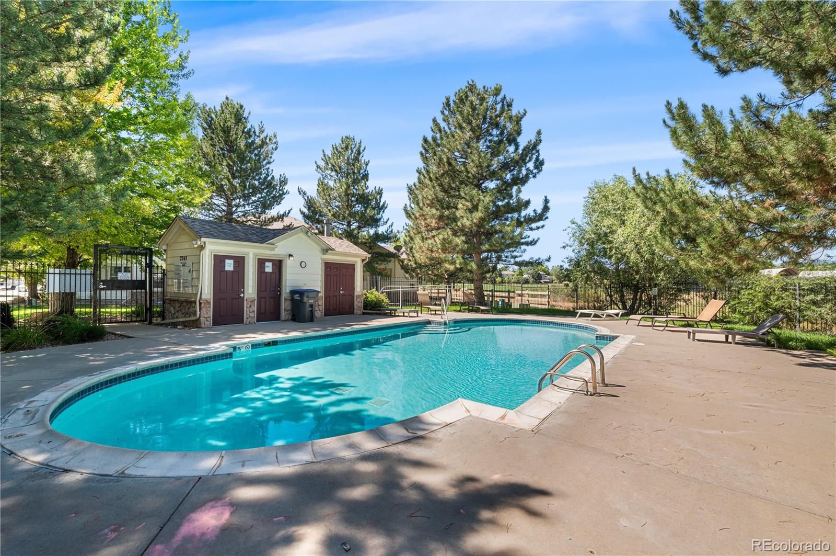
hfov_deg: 96.8
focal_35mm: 16
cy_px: 278
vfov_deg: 73.6
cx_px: 418
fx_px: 371
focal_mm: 16
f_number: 8
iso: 250
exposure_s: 1/50
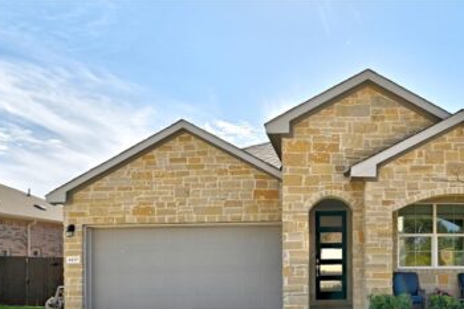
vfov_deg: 48.8
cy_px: 264
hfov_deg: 69.8
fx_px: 309
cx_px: 337
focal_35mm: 24
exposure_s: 1/200
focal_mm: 14
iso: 400
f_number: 10
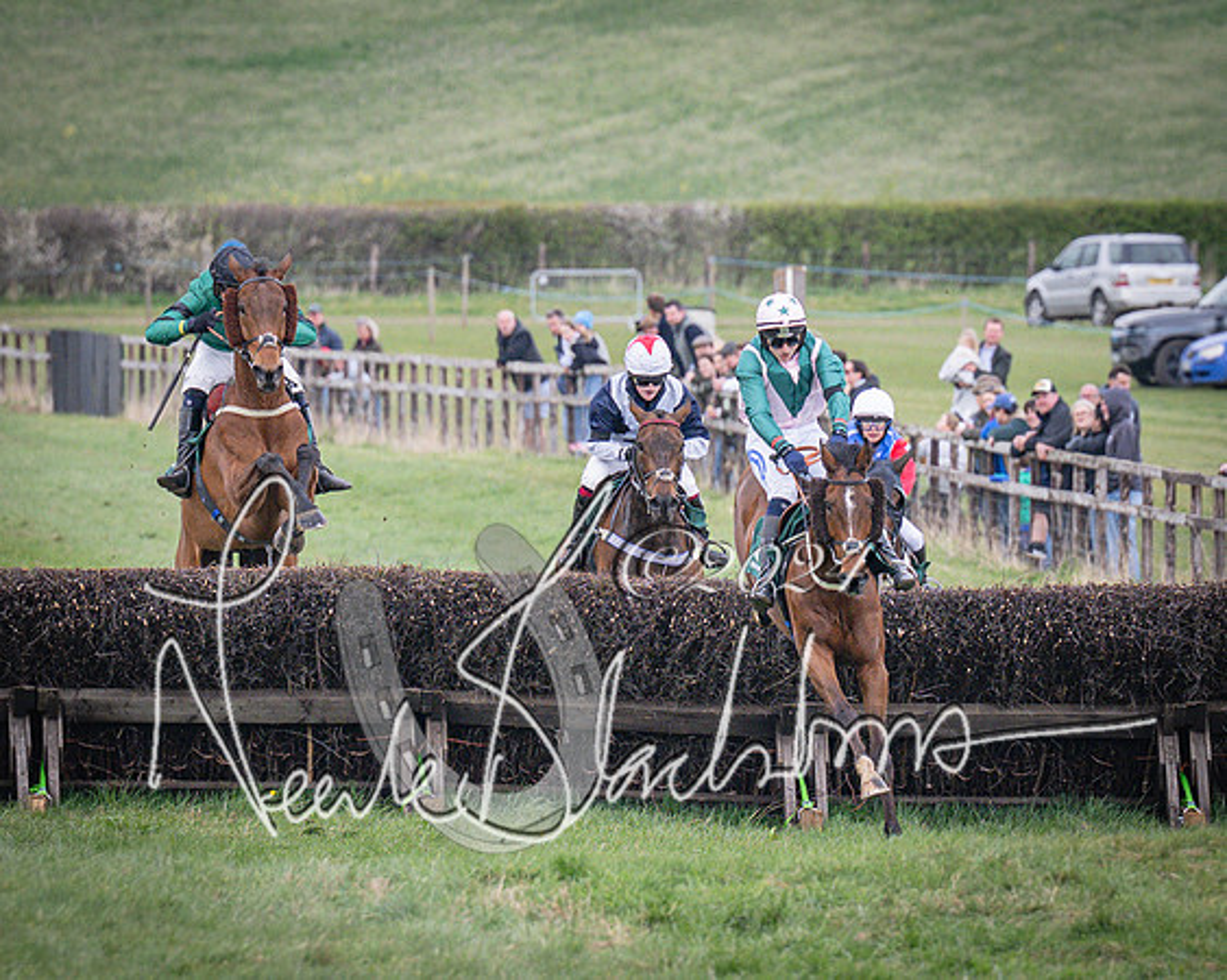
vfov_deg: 2.6
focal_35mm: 584
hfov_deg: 3.3
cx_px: 907
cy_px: 635
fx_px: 21200
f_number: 4
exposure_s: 1/1600
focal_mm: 170
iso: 400
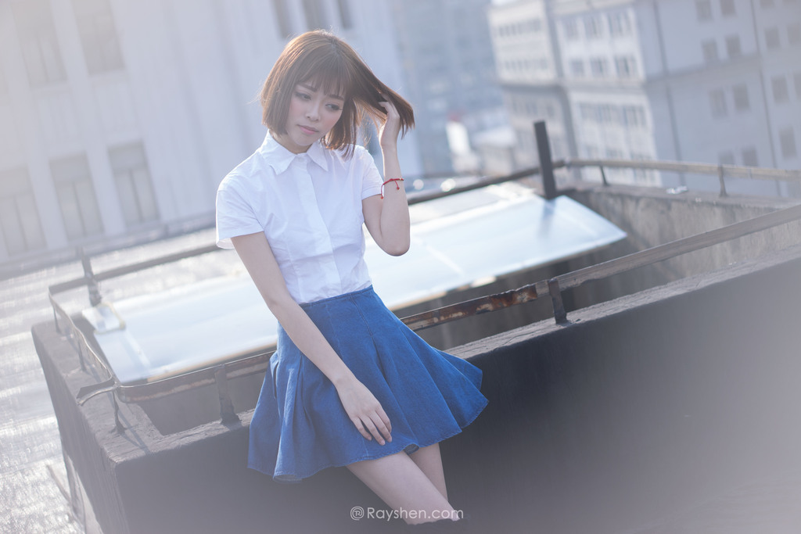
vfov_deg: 24.6
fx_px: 1224
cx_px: 400
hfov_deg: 36.2
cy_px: 267
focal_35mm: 55
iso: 50
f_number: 1.8
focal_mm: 55
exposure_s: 1/800
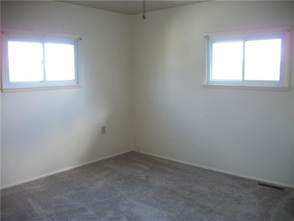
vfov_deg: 44.2
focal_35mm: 32
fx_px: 272
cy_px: 110
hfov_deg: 56.8
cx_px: 147
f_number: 2.9
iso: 160
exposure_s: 1/40
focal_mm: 5.7
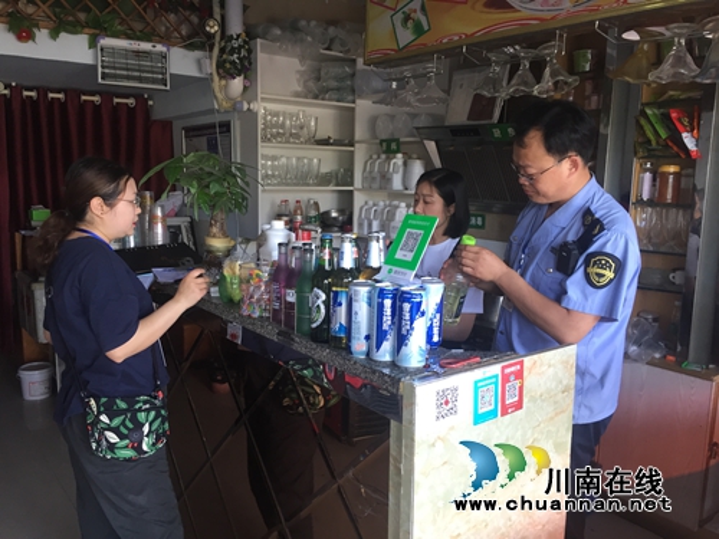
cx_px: 360
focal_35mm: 29
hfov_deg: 61.7
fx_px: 602
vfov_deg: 48.2
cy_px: 270
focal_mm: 4.15
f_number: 2.2
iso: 100
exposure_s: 1/33
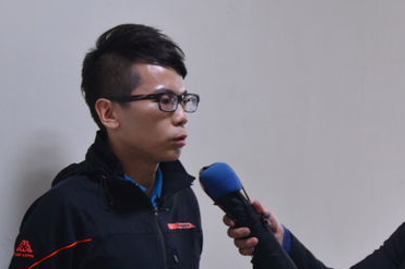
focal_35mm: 119
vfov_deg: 11.5
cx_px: 285
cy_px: 199
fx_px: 1338
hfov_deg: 17.1
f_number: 5
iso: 1400
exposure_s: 1/60
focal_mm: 42
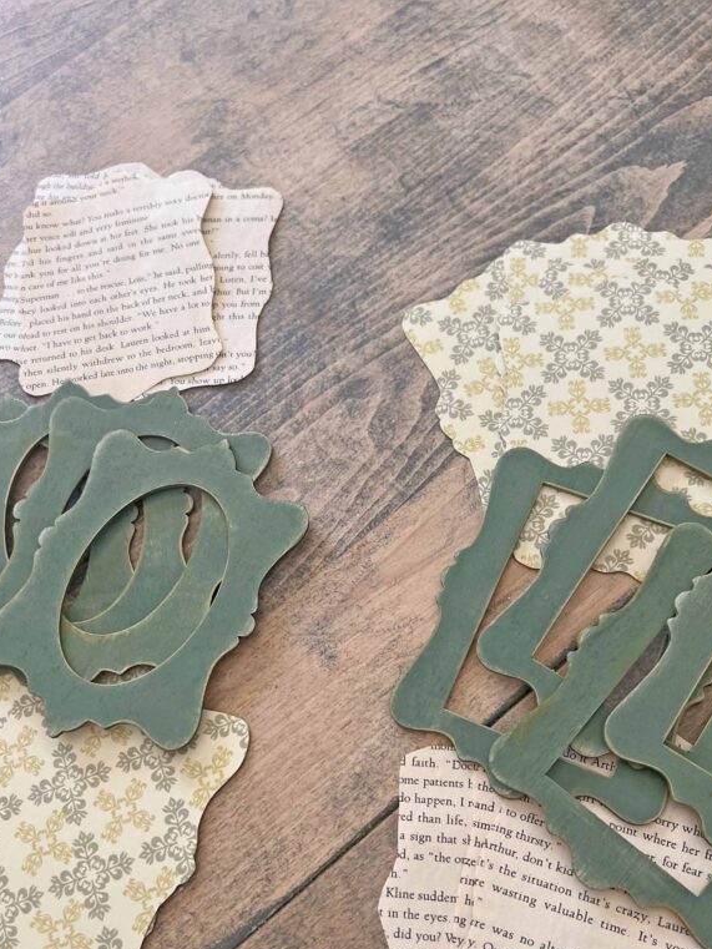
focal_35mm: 35
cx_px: 330
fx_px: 960
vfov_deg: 51.8
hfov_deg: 40.7
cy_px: 617
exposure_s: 1/119
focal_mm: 5.7
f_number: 1.5
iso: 125
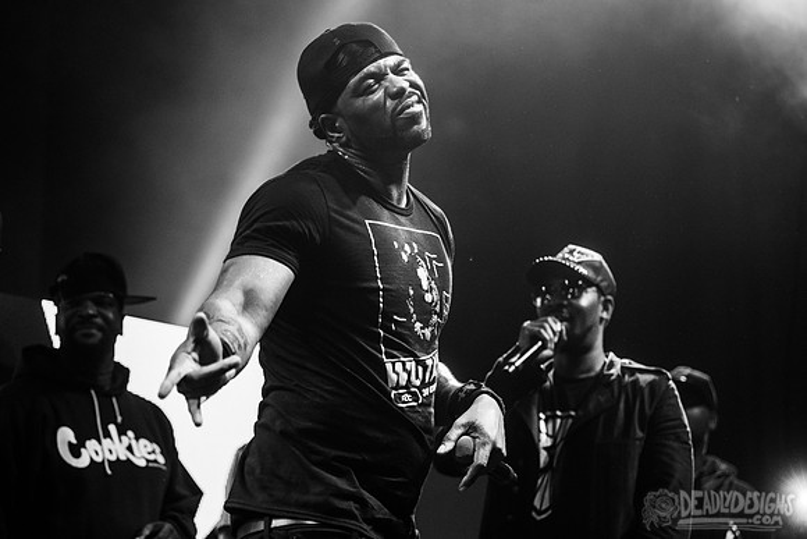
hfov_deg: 21.4
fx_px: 2137
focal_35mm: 95
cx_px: 404
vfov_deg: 14.4
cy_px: 250
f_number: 3.5
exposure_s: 1/250
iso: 2000
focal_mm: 86
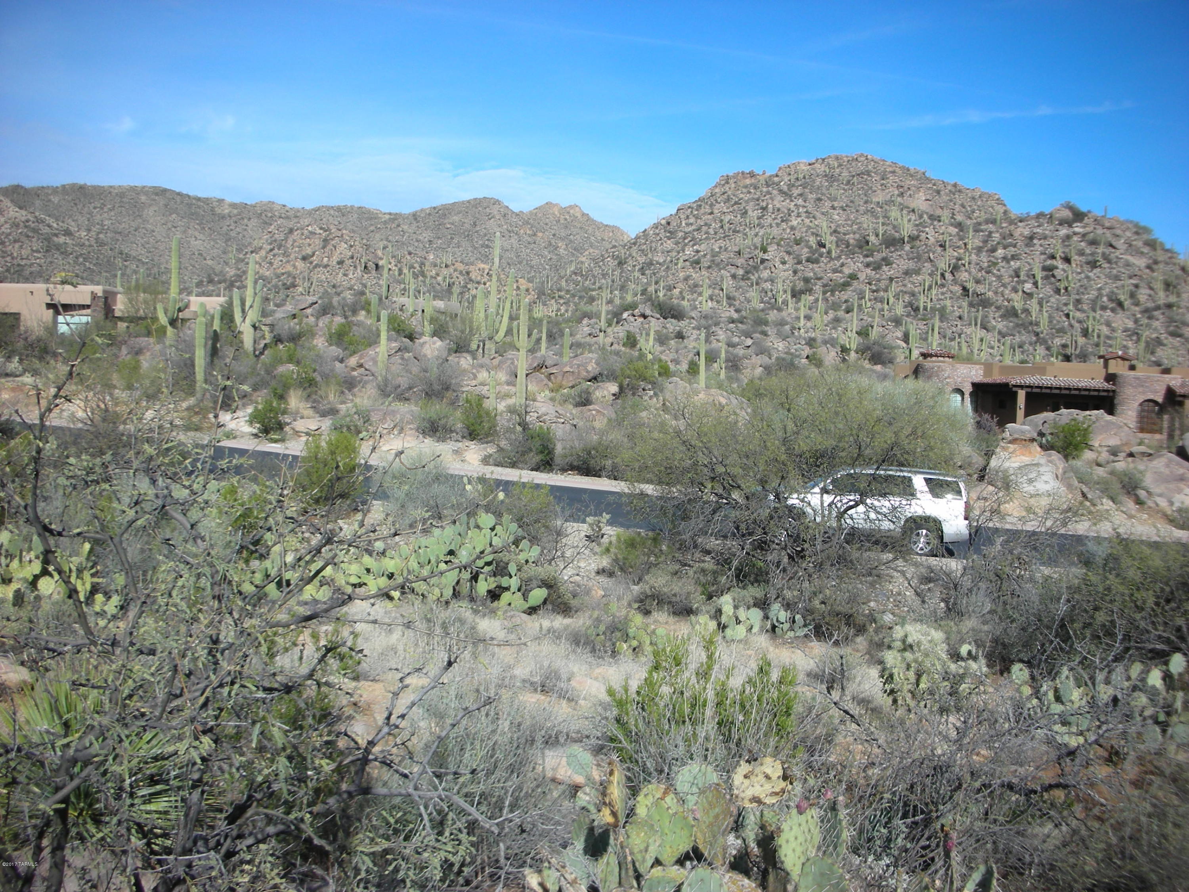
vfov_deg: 40.7
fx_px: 1202
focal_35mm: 35
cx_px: 594
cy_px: 446
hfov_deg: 52.6
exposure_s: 1/106
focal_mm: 5.8
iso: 50
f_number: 8.5
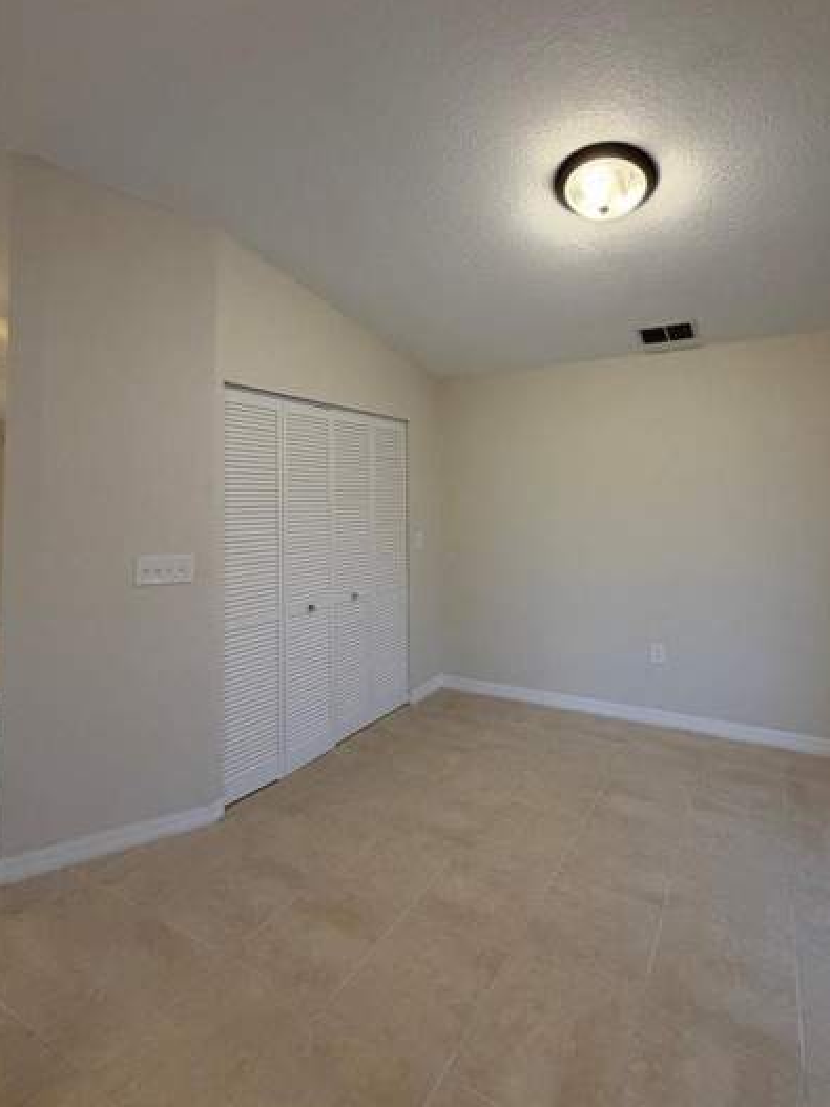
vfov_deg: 90.6
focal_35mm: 17
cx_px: 494
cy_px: 485
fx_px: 544
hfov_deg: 74.0
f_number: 2.2
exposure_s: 1/60
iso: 200
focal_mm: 2.22
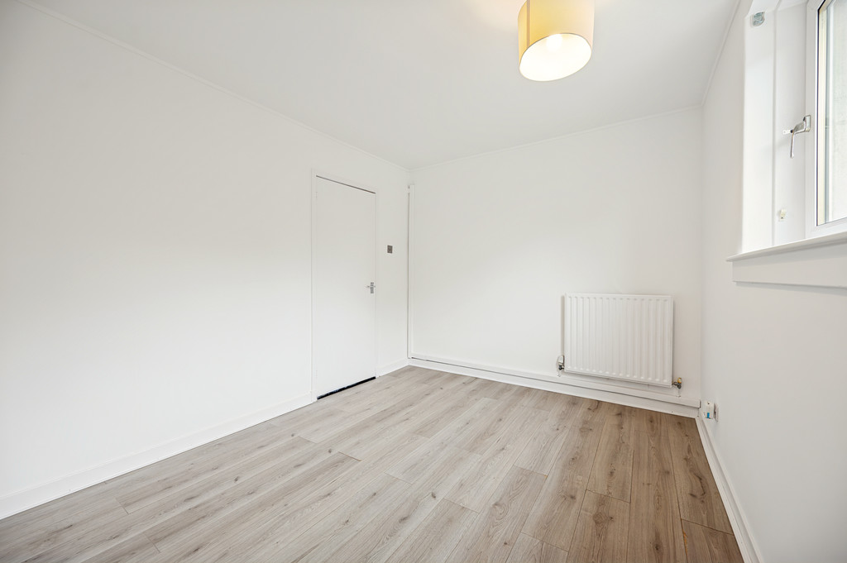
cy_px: 282
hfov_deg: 104.3
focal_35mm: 14
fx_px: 329
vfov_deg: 81.1
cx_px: 424
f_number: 5.6
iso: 800
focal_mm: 14
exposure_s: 1/60
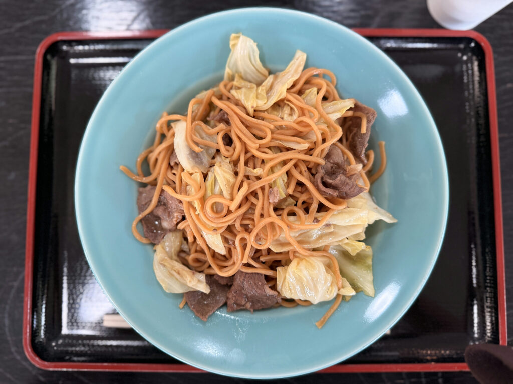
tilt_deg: -86.8
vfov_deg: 56.8
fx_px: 356
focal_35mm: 24
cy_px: 192
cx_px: 256
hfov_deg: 71.6
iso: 250
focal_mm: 6.76
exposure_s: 1/60
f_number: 1.78
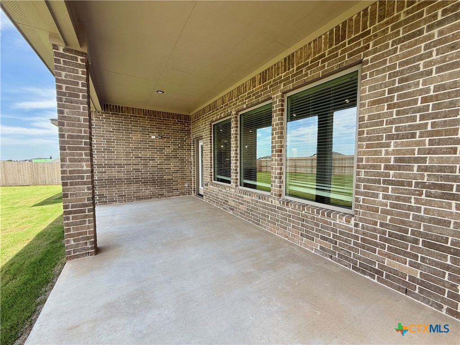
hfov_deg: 102.1
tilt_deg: -3.2
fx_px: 186
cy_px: 172
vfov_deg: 85.7
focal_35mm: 14
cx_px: 230
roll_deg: -0.4
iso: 25
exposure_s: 1/182
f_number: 2.2
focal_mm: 2.22
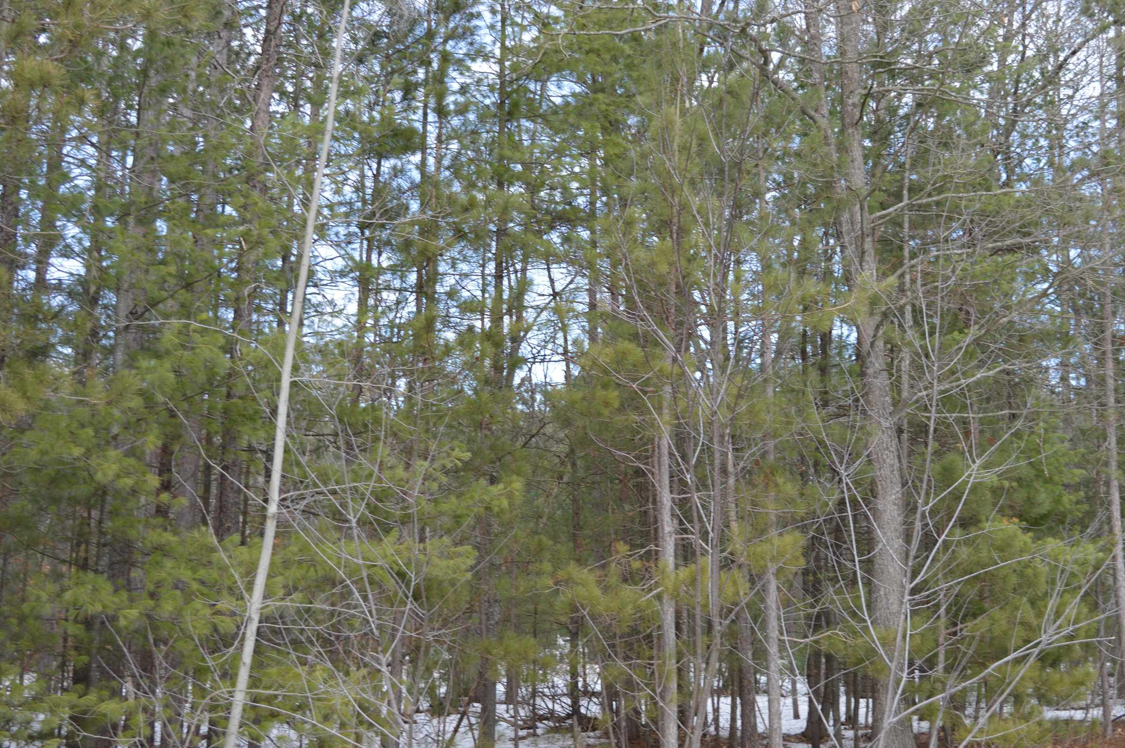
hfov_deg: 40.2
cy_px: 297
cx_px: 686
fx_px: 1530
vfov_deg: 27.4
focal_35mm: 49
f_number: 6.3
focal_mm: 26
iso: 100
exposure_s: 1/160
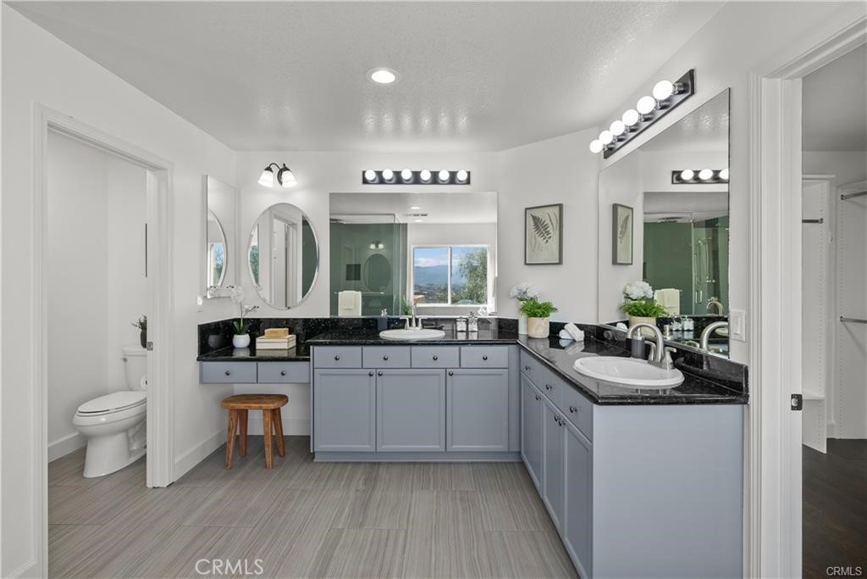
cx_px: 434
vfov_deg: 77.3
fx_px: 361
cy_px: 290
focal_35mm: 15
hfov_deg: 100.4
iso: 200
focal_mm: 15
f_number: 9
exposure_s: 1/10
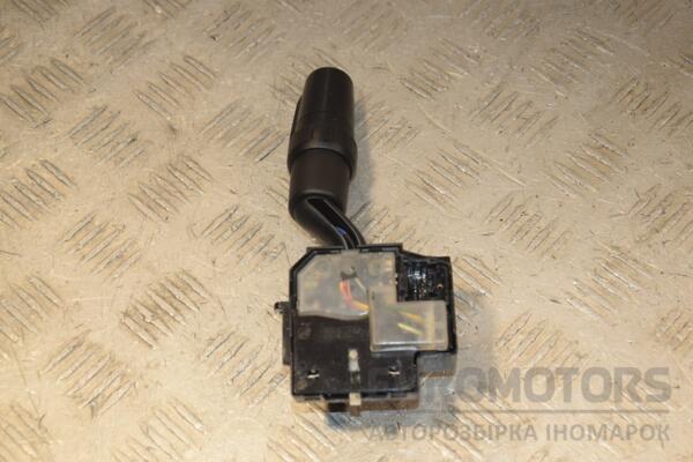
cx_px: 346
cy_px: 231
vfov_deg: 18.9
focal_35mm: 72
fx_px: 1386
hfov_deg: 28.1
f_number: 7.1
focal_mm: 48
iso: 800
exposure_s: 1/200
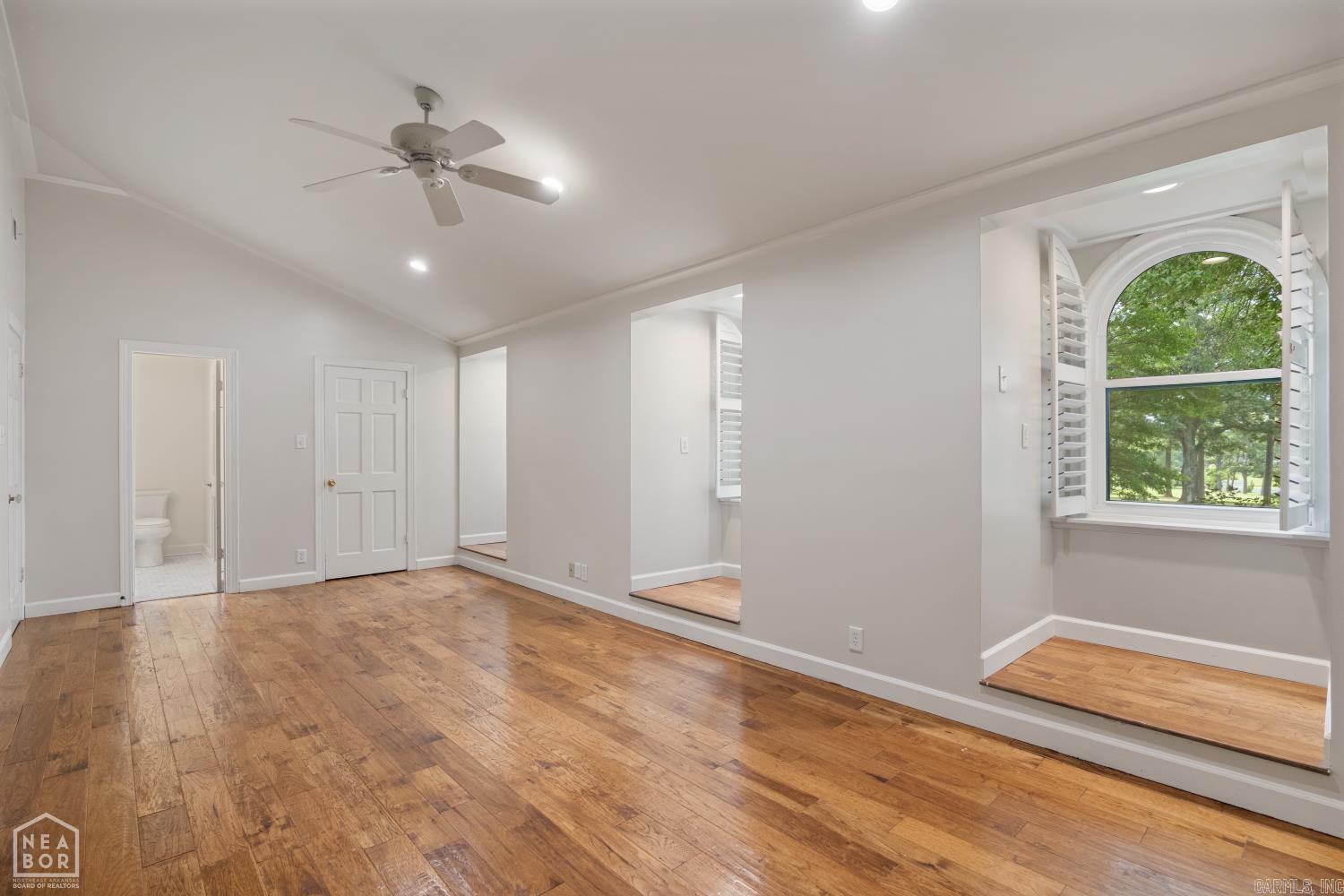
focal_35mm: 16
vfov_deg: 73.7
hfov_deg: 96.7
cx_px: 672
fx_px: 597
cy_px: 448
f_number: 5.6
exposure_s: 1/320
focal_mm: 16
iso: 1250
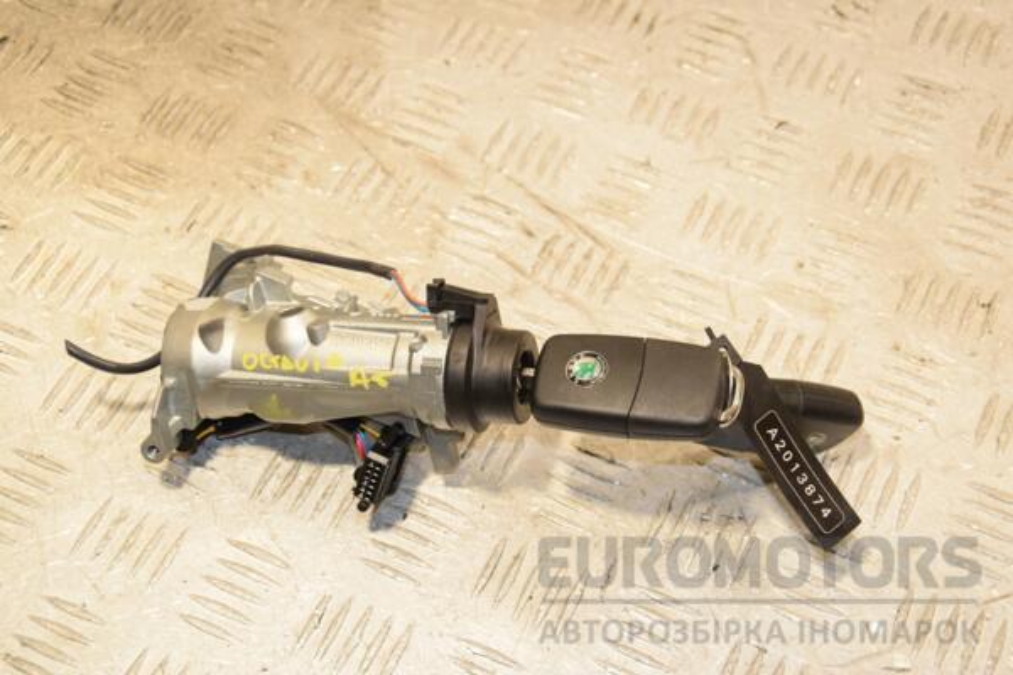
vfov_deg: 21.6
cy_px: 338
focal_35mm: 63
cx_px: 506
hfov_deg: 31.9
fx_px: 1773
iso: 800
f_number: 6.3
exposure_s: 1/200
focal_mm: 42
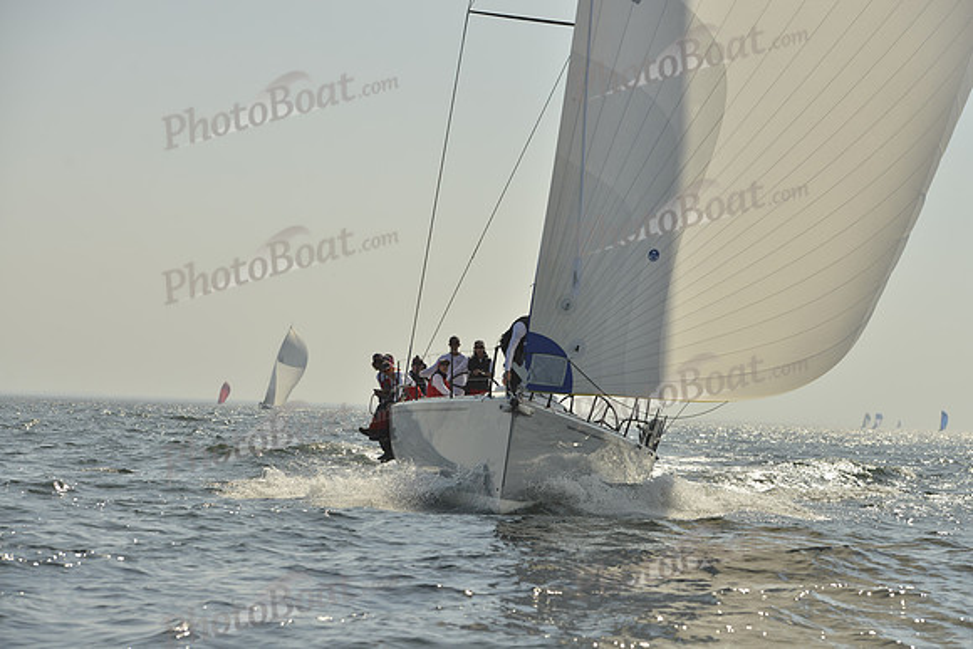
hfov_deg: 19.5
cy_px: 324
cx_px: 486
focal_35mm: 105
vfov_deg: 13.0
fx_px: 2838
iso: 200
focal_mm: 105
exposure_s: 1/2500
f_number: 6.3
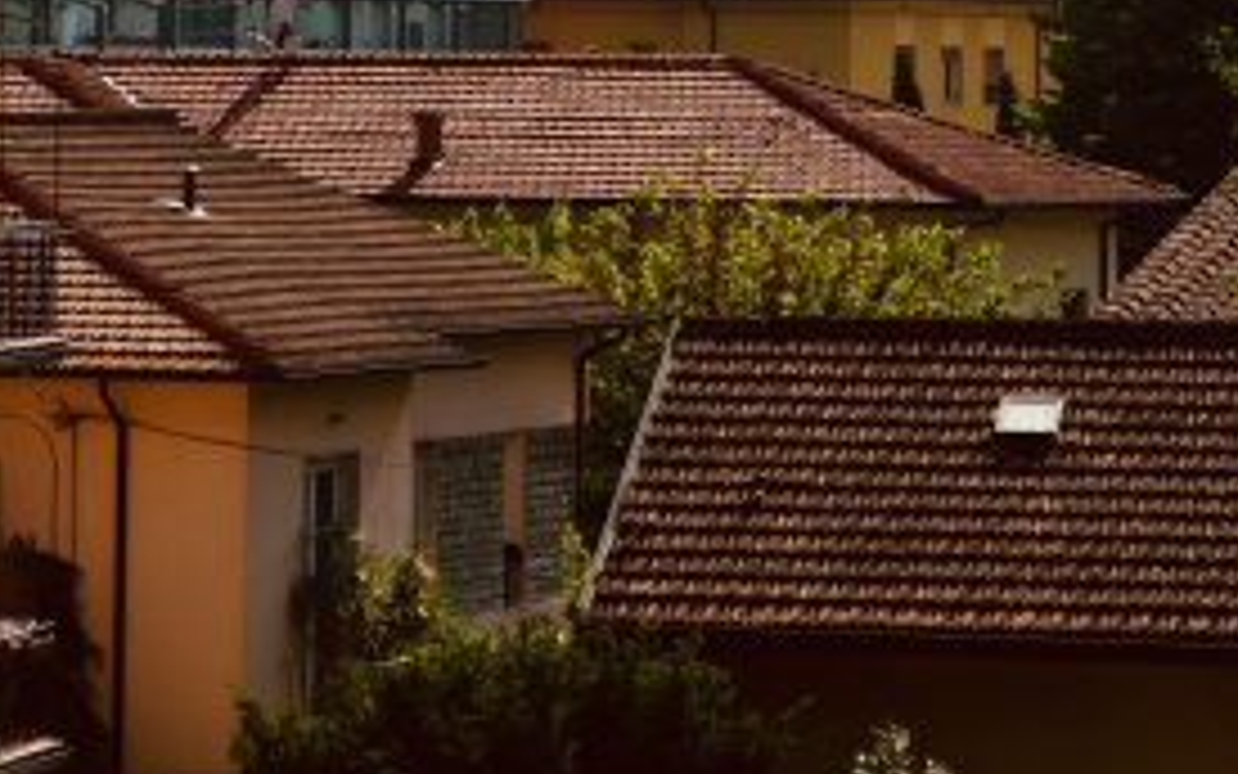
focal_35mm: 238
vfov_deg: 5.5
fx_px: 8032
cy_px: -54
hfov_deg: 8.8
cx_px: 437
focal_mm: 70
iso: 100
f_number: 4
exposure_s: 1/1000
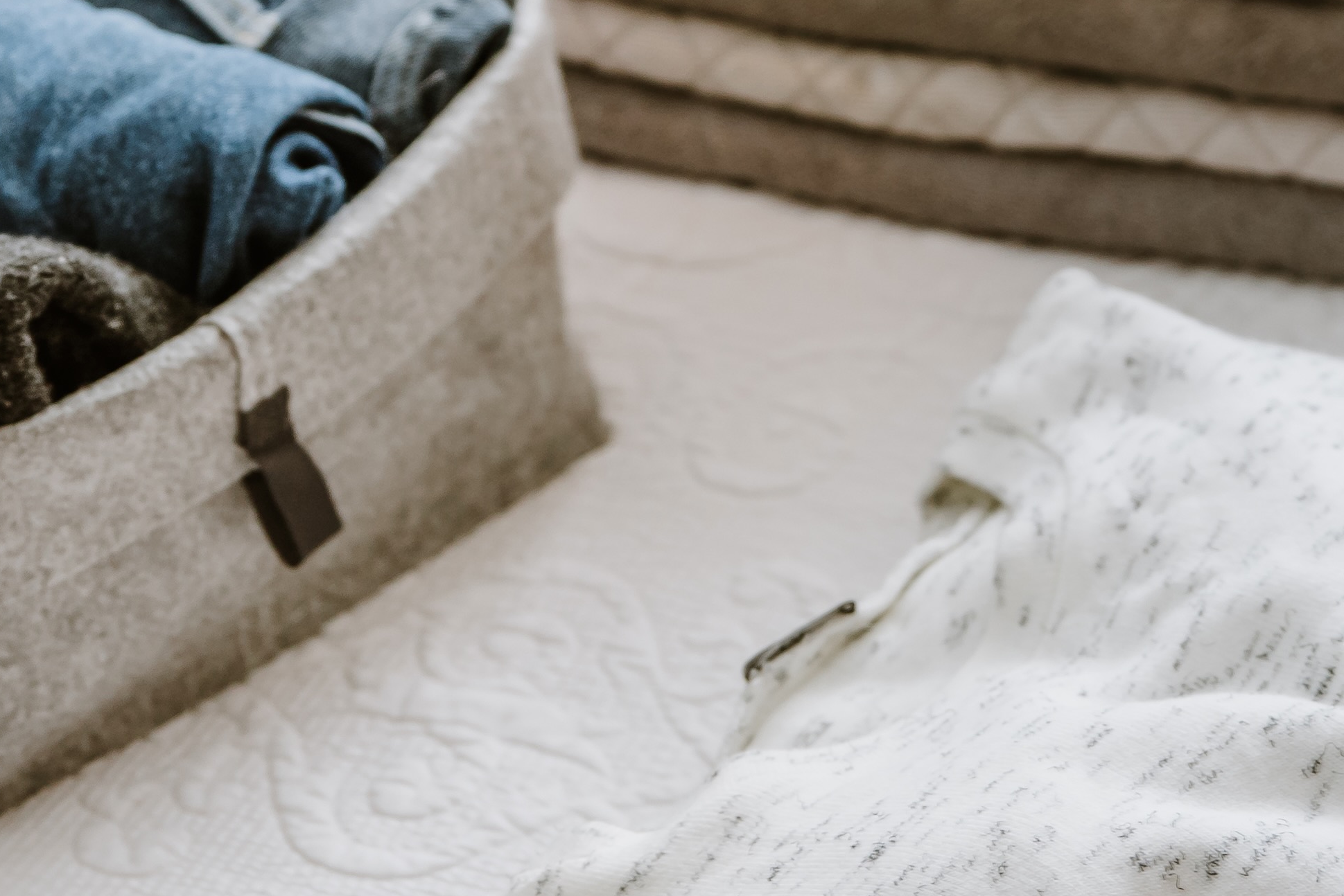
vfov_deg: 9.3
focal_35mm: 147
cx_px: 935
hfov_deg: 13.9
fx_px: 5489
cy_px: 323
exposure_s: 1/8
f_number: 2.8
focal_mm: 50
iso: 200
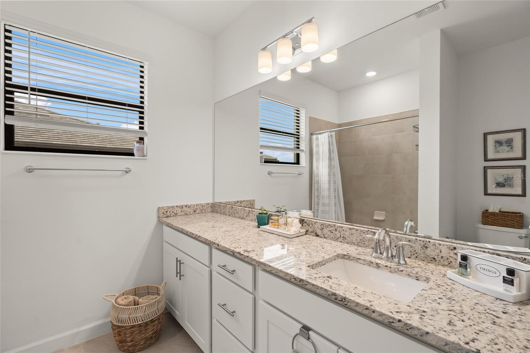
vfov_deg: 73.7
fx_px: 235
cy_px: 176
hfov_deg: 96.7
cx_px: 265
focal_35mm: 16
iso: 250
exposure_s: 1/8
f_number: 6.3
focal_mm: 16
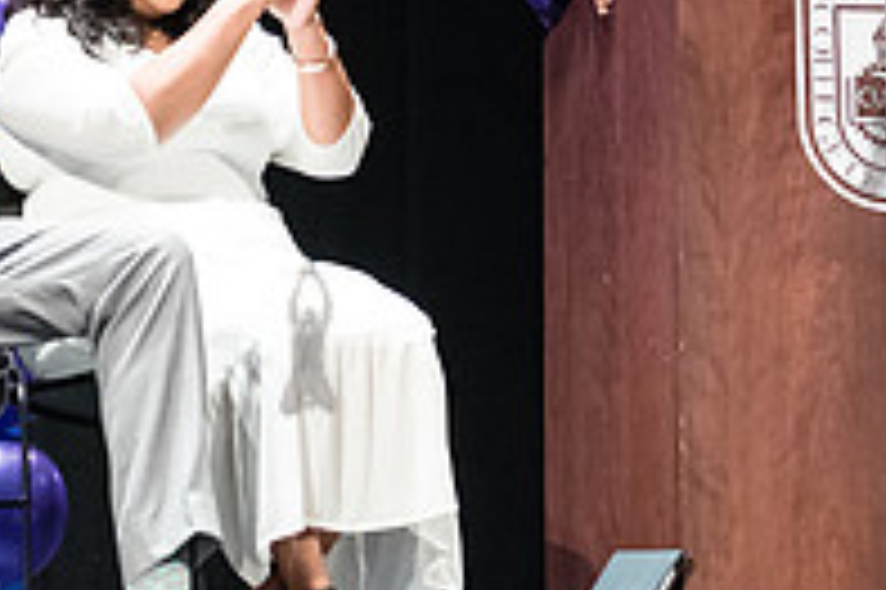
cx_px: 306
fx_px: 4205
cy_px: -101
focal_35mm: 171
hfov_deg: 12.0
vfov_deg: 7.9
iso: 4000
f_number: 3.5
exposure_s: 1/200
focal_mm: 55
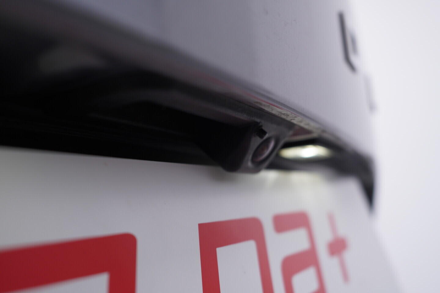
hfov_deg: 53.1
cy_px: 146
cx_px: 220
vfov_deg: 36.9
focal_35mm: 36
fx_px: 440
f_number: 3.5
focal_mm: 24
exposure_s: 1/60
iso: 125
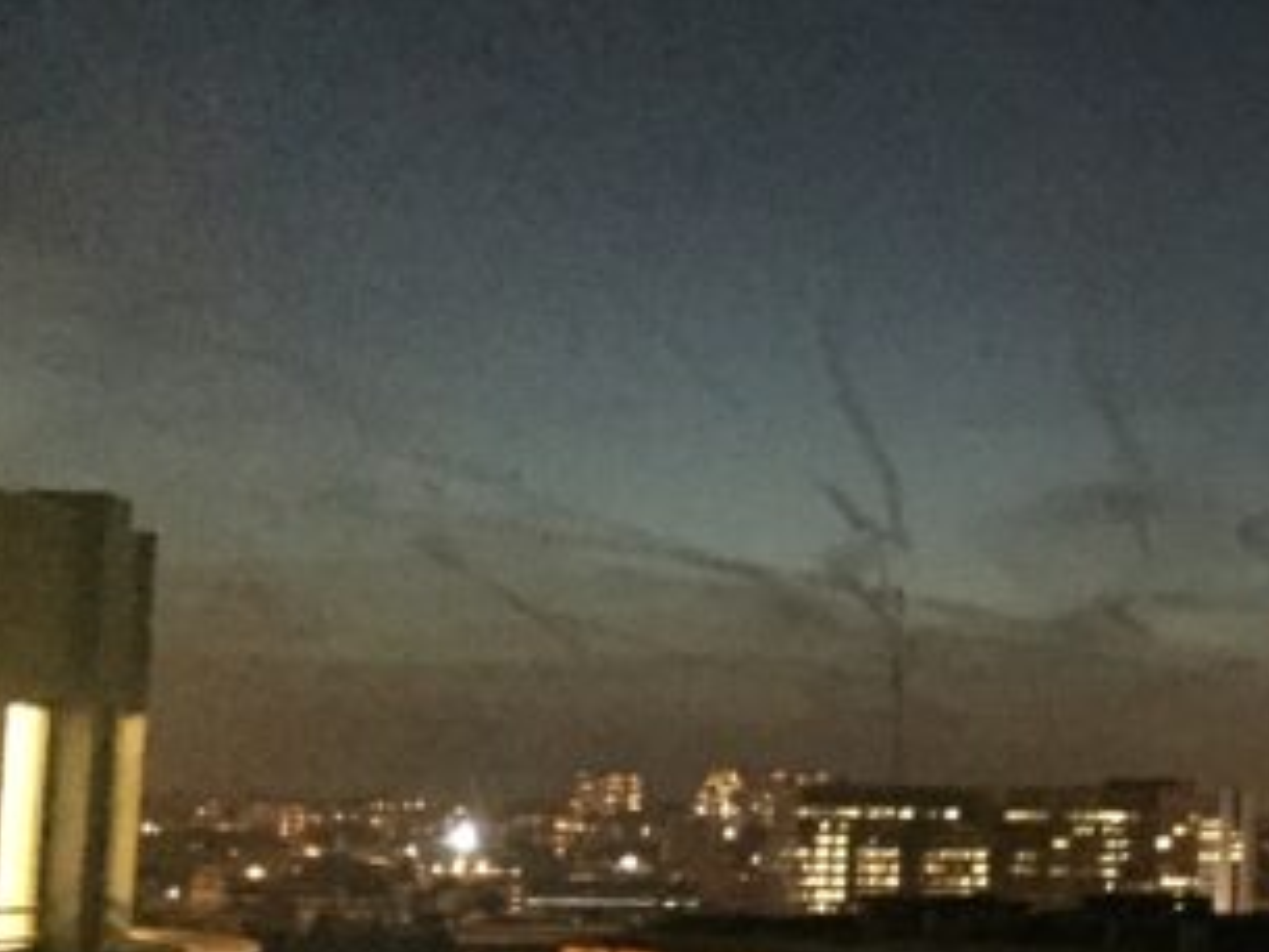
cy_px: 586
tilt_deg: +3.8
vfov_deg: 20.1
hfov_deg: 24.0
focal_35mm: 73
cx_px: 1569
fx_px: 2677
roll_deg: -1.1
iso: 2000
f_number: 2.2
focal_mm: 4.15
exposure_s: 1/17
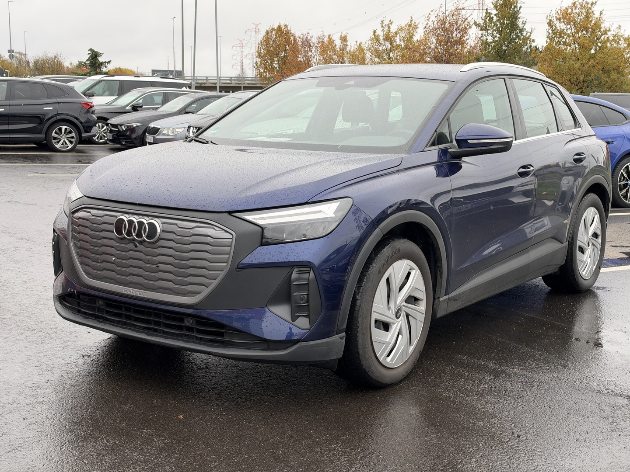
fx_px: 874
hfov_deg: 39.7
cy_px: 236
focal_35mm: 48
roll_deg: +0.5
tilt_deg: -7.9
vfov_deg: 30.3
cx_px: 315
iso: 64
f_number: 1.8
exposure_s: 1/208
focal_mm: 6.93
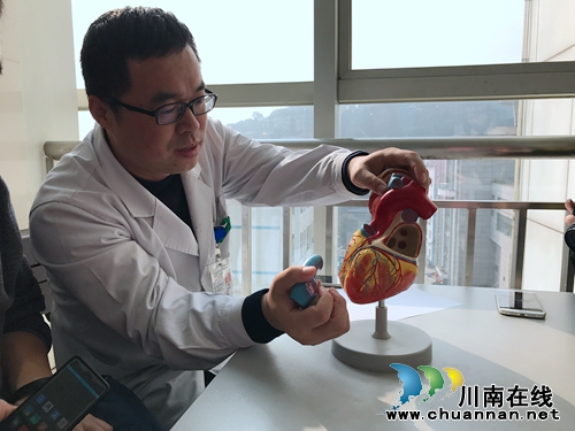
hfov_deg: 63.4
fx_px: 465
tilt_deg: -4.3
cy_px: 216
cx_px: 288
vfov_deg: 49.7
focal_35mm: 28
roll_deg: +0.6
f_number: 1.8
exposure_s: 1/1244
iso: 20
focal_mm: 3.99
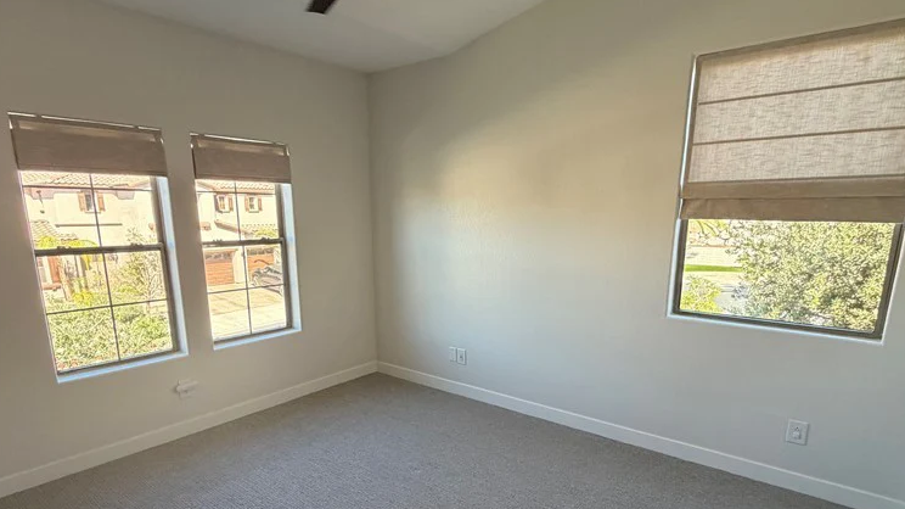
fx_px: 504
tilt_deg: -13.7
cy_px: 329
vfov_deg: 52.8
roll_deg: -0.4
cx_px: 459
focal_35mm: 21
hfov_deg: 83.9
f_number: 2.2
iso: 200
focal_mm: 2.22
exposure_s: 1/120
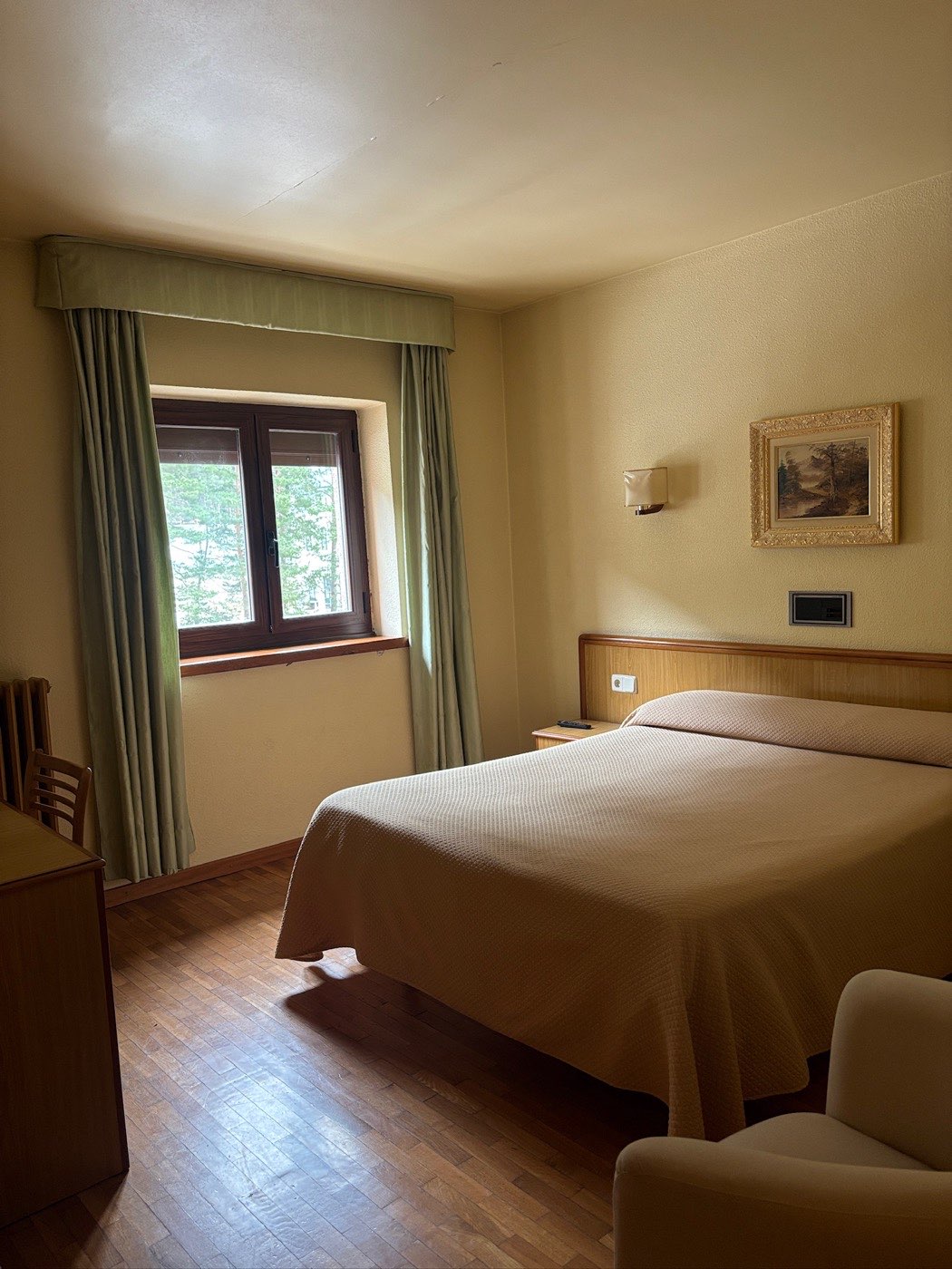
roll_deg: +2.6
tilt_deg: -5.9
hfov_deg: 53.1
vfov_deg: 67.3
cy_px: 634
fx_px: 953
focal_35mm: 26
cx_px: 476
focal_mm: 5.96
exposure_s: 1/60
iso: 200
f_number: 1.6
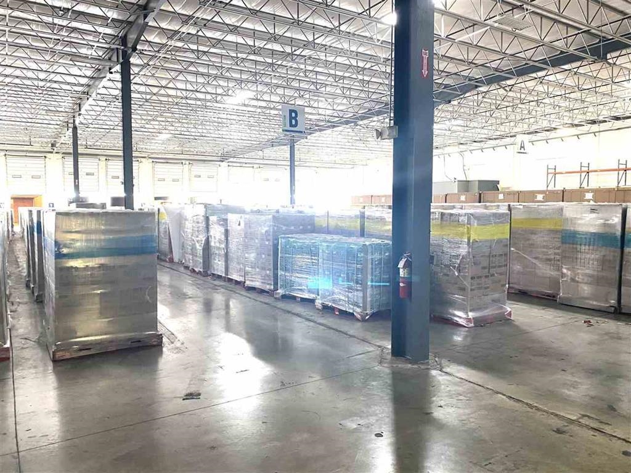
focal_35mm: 26
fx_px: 474
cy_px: 236
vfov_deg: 53.1
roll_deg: +0.2
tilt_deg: -3.6
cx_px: 316
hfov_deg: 67.3
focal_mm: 4.25
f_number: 1.8
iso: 160
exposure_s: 1/60
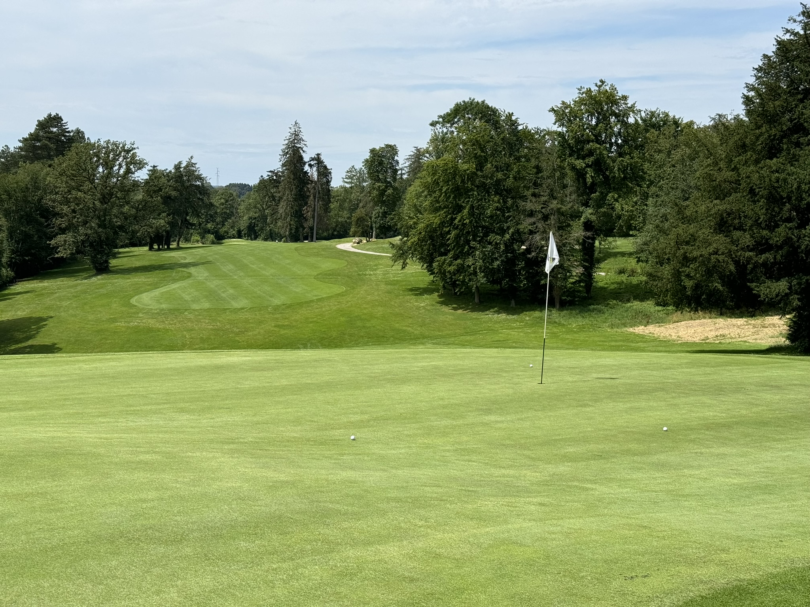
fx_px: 1123
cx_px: 405
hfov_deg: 39.7
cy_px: 304
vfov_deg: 30.3
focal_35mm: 48
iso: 64
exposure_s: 1/3817
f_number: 1.78
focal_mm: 6.76
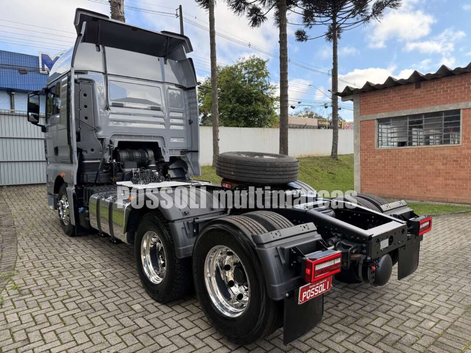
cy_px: 176
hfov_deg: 71.6
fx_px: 327
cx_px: 236
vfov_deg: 56.8
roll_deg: +1.5
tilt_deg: -2.6
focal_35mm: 24
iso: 100
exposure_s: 1/796
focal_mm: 6.76
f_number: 1.78
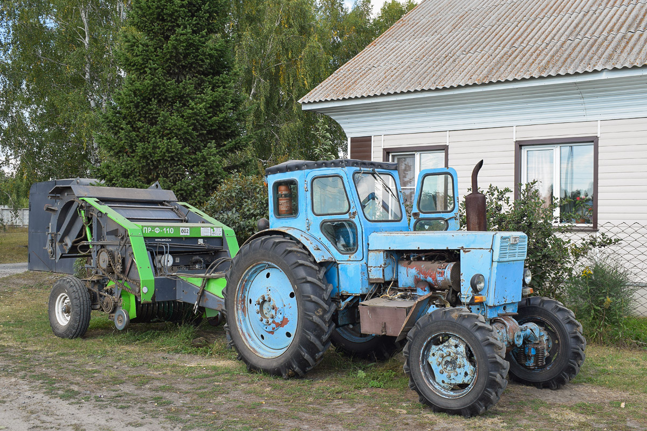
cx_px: 324
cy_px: 216
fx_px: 647
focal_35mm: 36
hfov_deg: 53.1
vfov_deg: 36.9
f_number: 8
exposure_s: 1/250
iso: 360
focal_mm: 24
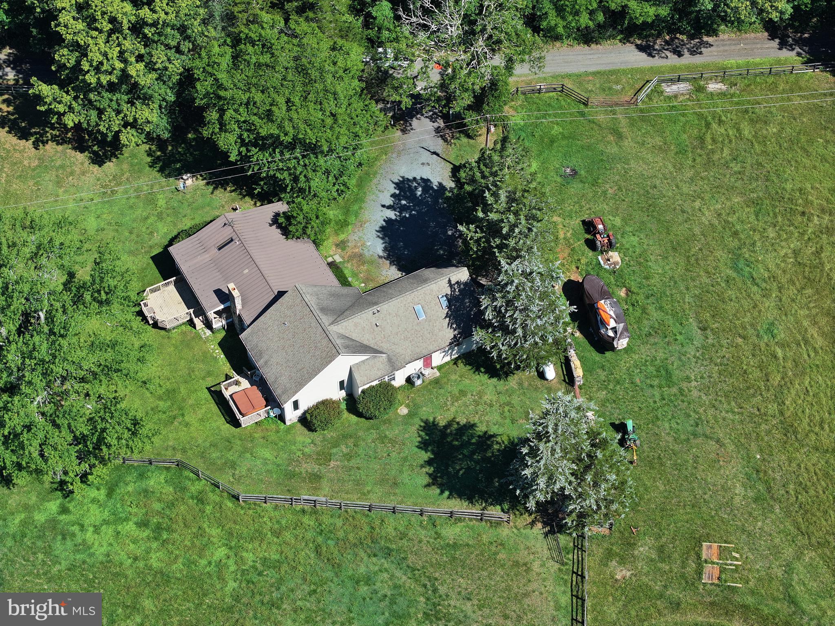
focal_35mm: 70
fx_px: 1689
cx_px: 418
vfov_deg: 21.0
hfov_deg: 27.8
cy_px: 313
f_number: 2.8
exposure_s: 1/800
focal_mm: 19.35
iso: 100
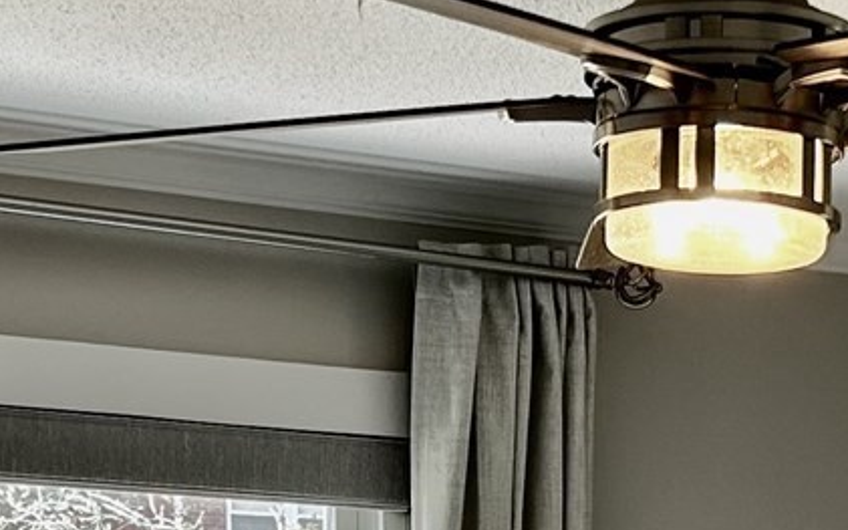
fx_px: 3096
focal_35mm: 134
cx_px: 739
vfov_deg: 9.2
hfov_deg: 15.4
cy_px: 1028
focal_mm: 5.7
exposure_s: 1/122
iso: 40
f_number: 1.5
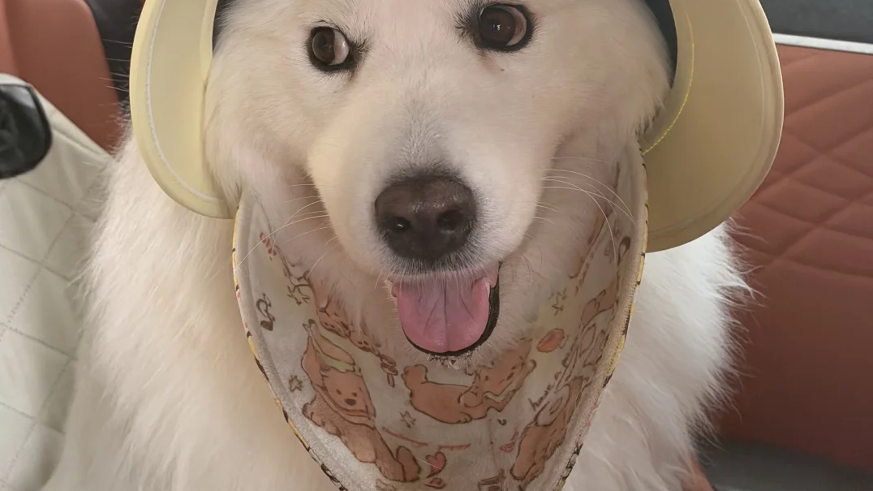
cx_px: 436
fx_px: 1620
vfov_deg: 17.2
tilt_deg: -8.3
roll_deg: +1.4
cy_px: 157
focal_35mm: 70
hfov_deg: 30.2
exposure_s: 1/60
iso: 160
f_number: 1.78
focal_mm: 6.76
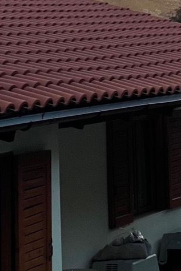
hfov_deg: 7.4
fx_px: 1371
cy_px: -164
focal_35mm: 182
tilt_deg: +8.0
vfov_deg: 10.8
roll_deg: +2.2
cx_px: 254
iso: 25
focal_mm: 6
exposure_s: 1/256
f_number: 2
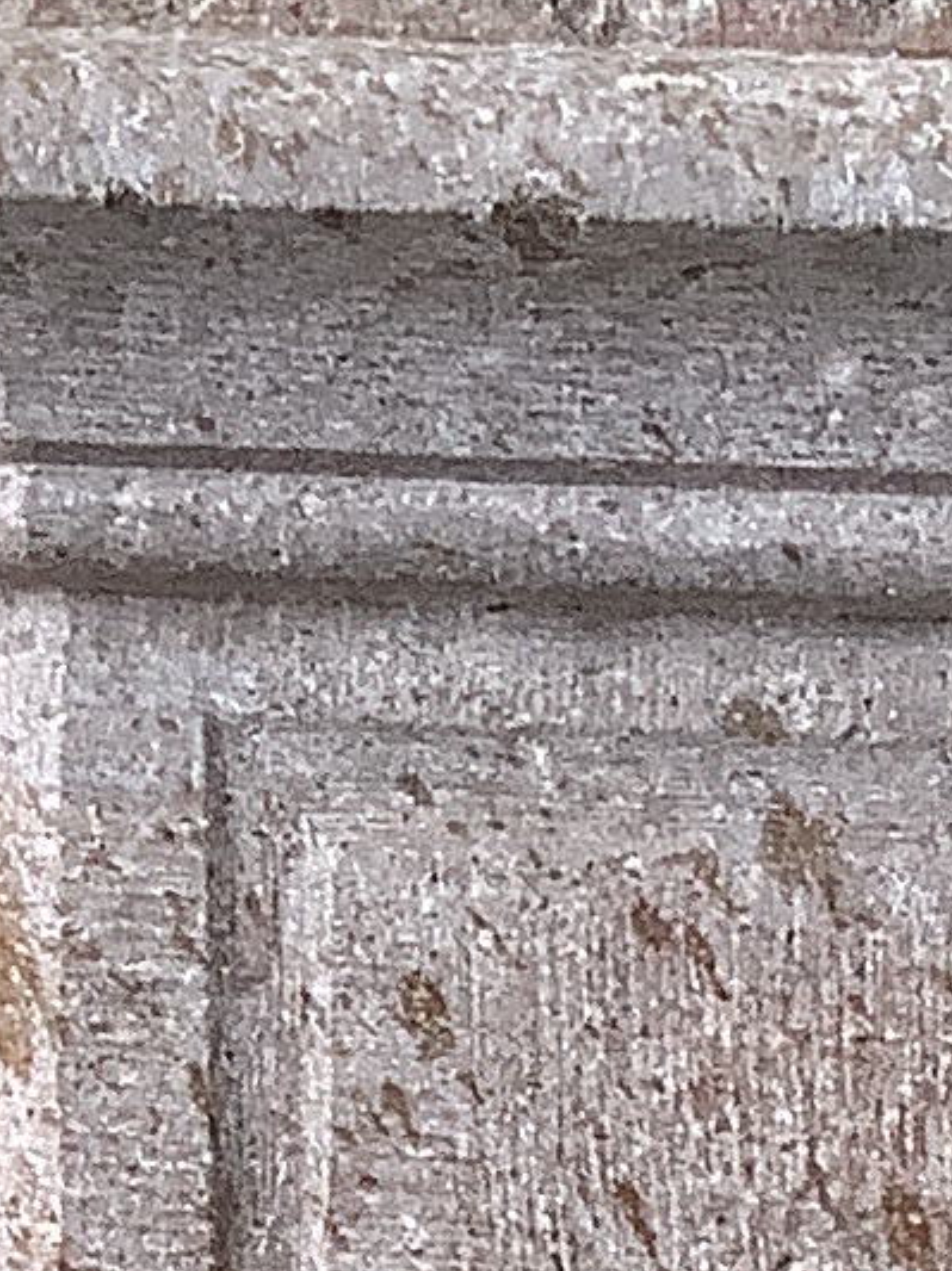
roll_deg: -1.6
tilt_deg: -10.8
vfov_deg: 9.8
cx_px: 985
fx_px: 6975
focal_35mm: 190
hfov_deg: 7.8
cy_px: 2470
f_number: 2.4
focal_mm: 3.3
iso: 50
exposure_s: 1/120
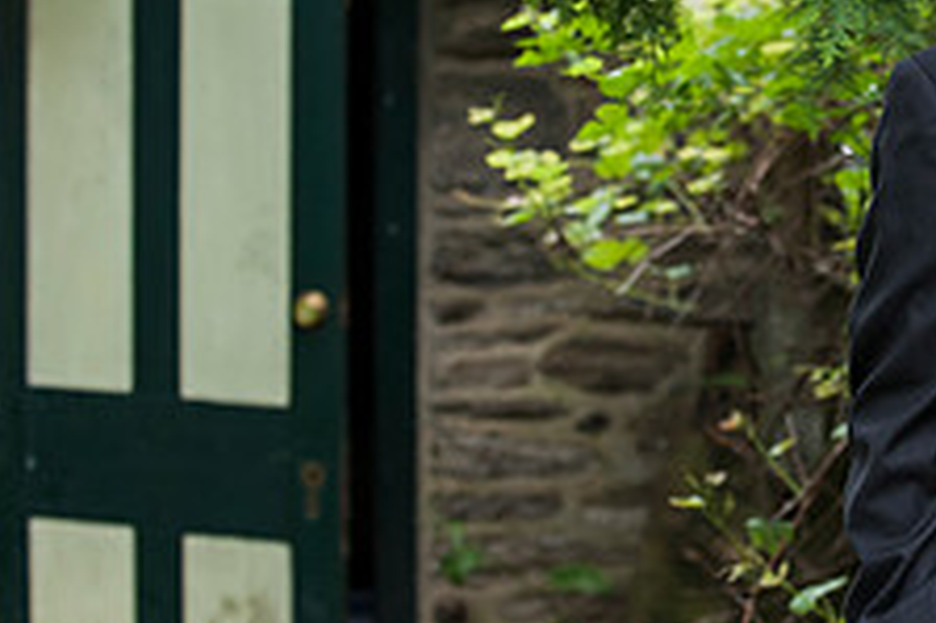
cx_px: 911
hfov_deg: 11.3
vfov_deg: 7.6
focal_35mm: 181
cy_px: 188
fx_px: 4702
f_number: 3.5
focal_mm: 70
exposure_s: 1/1250
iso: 800
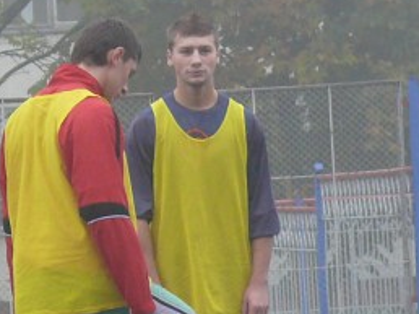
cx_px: 253
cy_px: 290
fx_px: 4861
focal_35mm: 402
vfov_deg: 3.7
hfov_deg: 4.9
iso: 200
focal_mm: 19.2
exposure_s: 1/125
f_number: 3.2
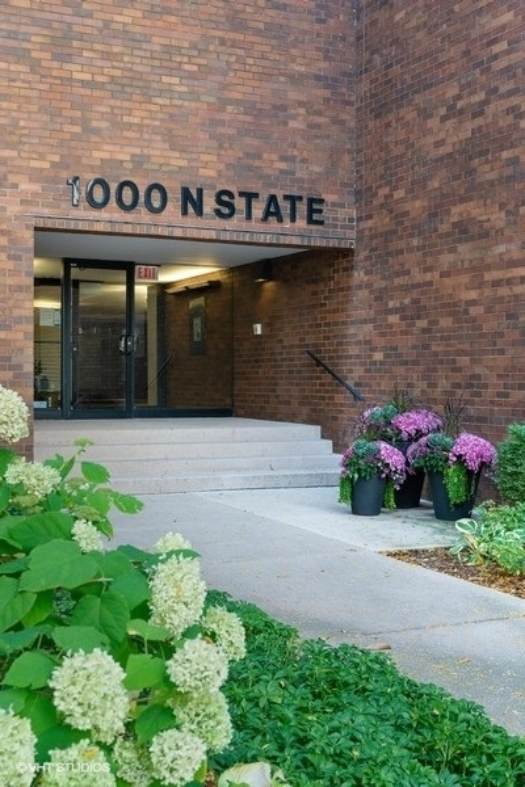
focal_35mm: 48
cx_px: 262
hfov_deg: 28.1
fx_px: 1050
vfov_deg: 41.1
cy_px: 394
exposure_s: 1/20
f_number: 8
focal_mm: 32
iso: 320
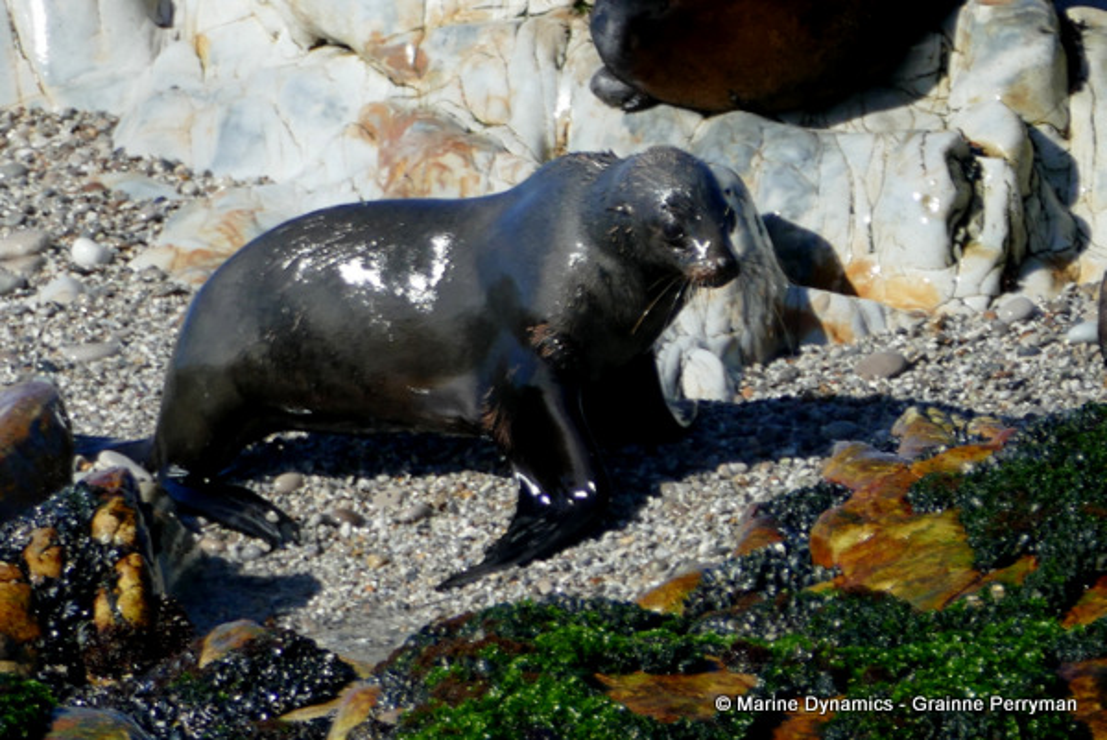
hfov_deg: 3.8
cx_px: 554
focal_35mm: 539
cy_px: 370
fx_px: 16586
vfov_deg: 2.6
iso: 125
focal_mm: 146
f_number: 4
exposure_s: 1/1300
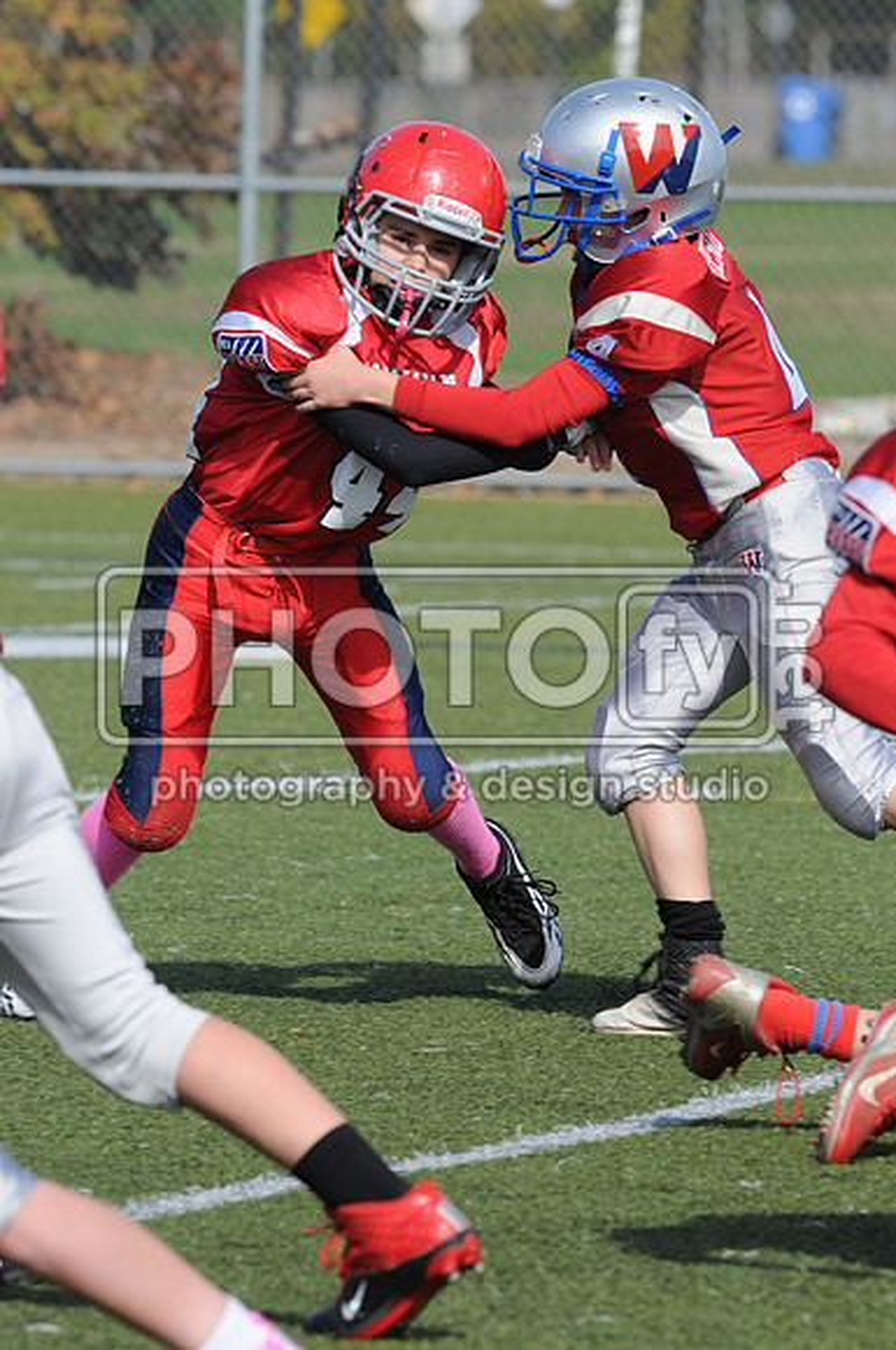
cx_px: 448
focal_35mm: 450
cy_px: 675
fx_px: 16849
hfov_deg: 3.0
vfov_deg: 4.6
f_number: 8
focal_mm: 300
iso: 200
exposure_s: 1/500
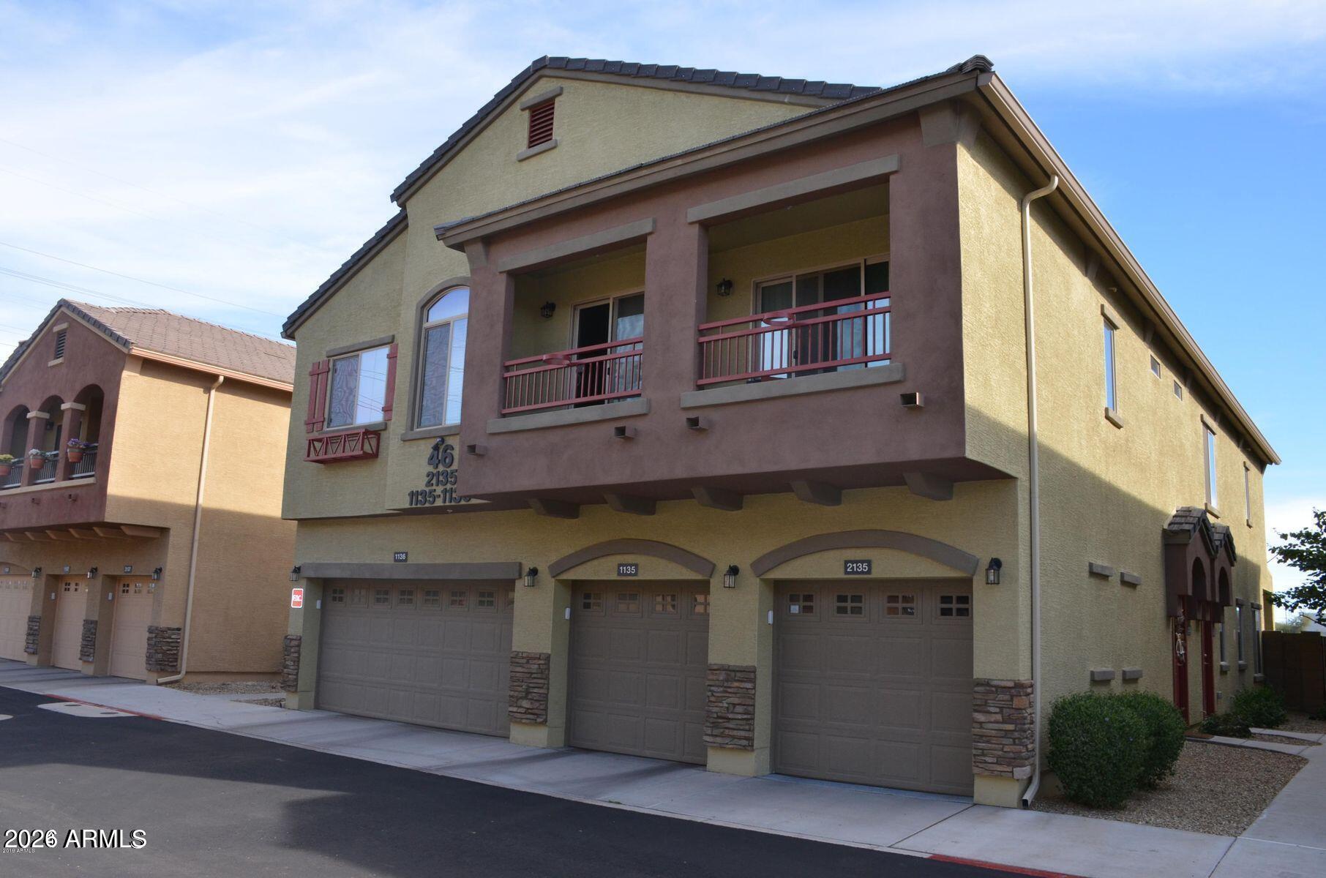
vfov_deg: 47.7
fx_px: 992
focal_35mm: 27
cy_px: 439
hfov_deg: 67.5
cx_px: 663
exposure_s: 1/250
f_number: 10
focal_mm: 18
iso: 400
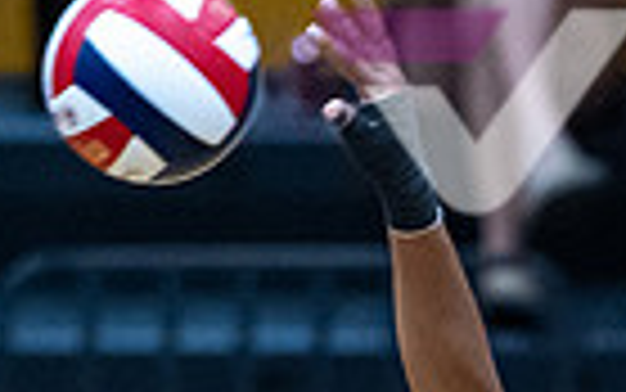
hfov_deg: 1.4
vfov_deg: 0.9
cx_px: 1083
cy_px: 1046
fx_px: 25243
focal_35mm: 1479
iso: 3200
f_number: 2
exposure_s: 1/1600
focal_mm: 200
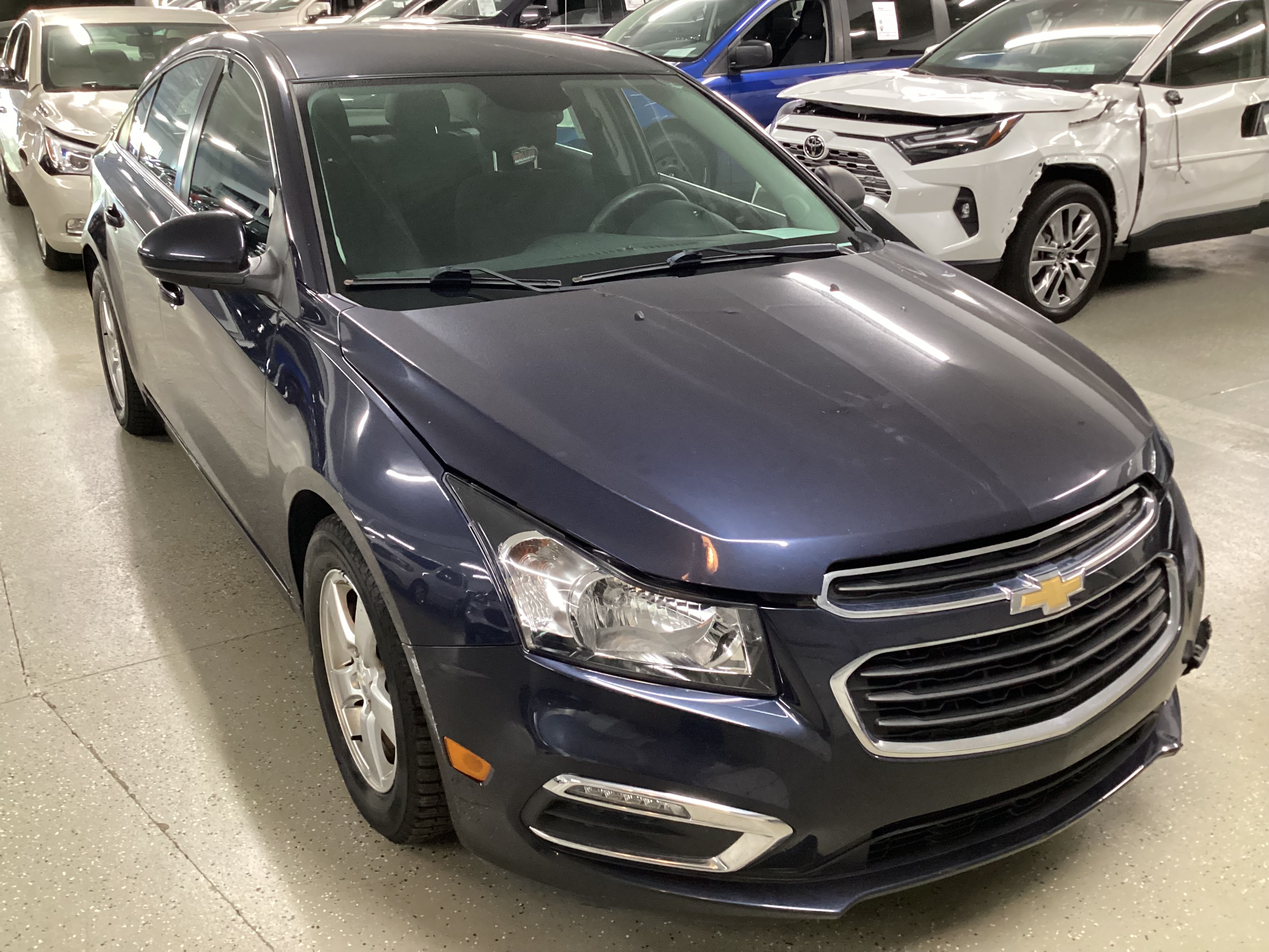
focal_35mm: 31
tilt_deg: -23.2
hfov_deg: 58.4
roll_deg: -0.4
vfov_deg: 45.4
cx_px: 634
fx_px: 1136
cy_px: 476
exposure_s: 1/40
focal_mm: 3.3
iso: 400
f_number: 2.4
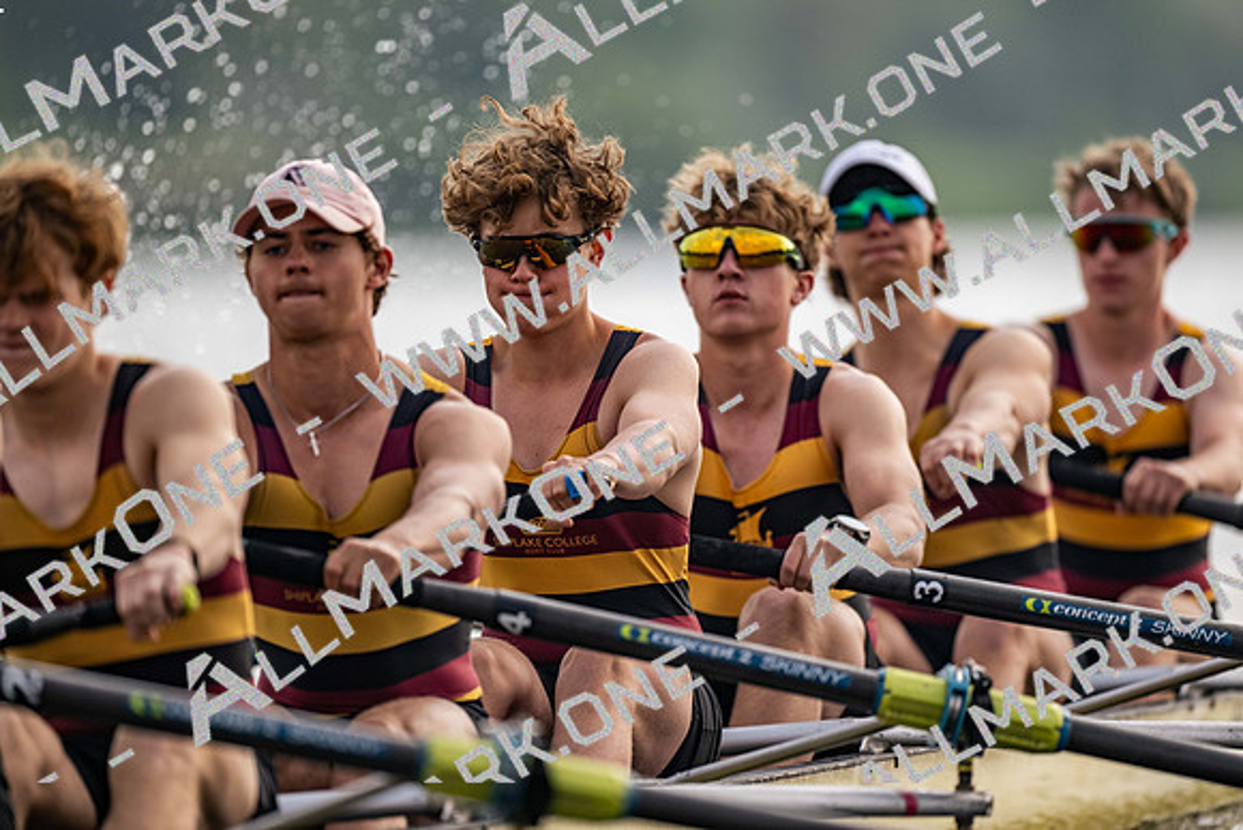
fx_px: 20721
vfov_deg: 2.3
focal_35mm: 600
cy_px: 415
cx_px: 622
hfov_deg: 3.4
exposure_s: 1/2500
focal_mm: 600
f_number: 4
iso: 450
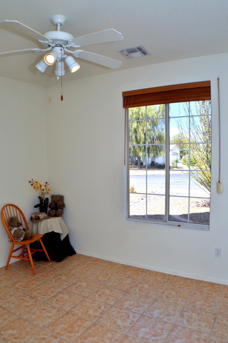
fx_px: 329
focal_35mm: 34
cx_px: 114
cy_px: 172
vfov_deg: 55.2
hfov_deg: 38.3
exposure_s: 1/200
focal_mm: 23
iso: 200
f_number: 13
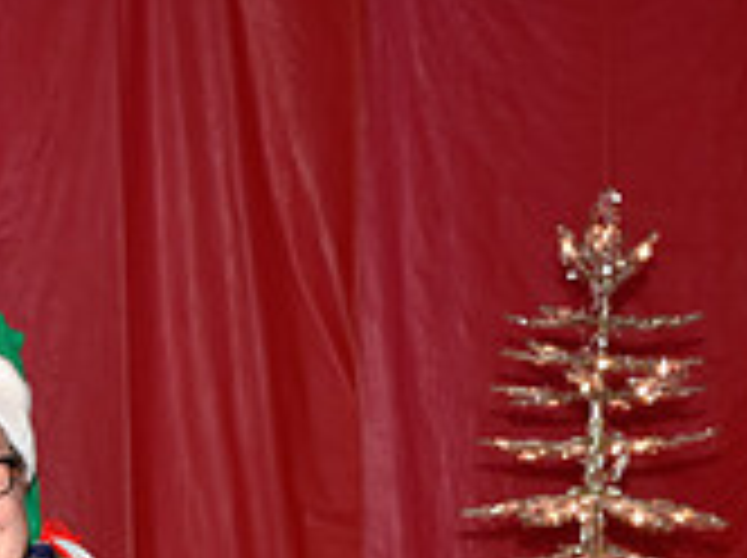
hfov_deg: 11.2
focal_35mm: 175
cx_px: -40
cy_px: 857
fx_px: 3771
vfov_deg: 8.3
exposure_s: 1/60
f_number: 8
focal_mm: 52
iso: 1600
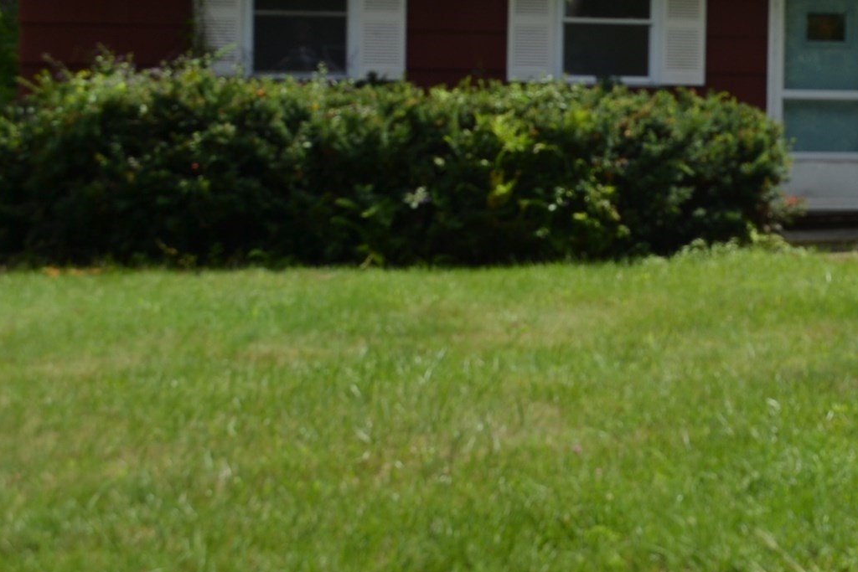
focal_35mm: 72
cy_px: 76
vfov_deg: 18.7
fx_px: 1716
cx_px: 856
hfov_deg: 26.6
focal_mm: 24
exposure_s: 1/200
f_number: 7.1
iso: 100
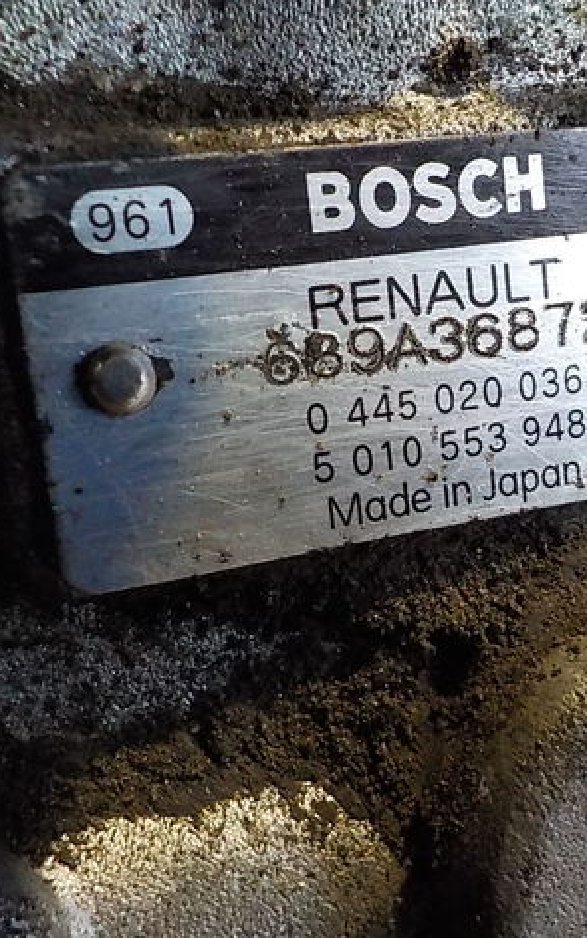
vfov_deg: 46.2
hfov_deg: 29.5
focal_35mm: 43
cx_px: 432
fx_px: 1100
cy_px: 470
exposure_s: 1/40
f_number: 3.3
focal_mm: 4.1
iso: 800
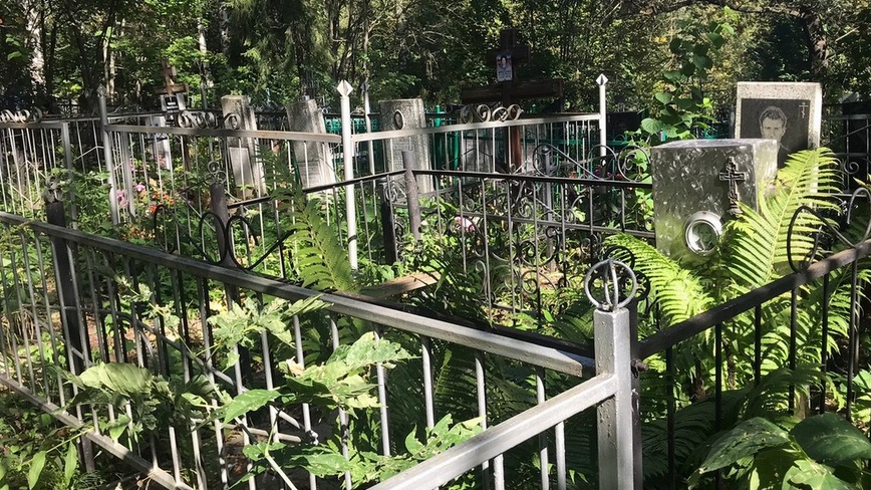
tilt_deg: -11.6
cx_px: 501
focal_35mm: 36
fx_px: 831
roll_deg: +4.0
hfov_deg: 55.1
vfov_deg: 32.8
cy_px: 241
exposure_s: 1/573
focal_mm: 3.99
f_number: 1.8
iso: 20
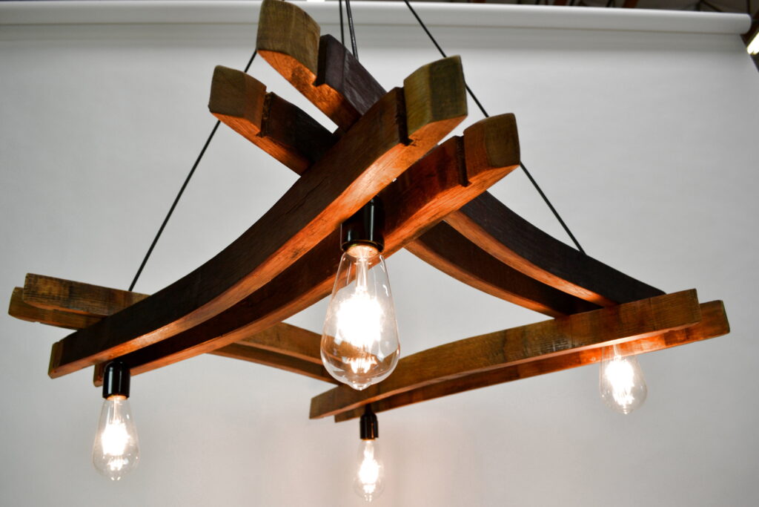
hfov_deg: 61.9
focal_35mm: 30
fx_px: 633
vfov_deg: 43.6
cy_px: 254
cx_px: 380
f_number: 5.6
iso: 220
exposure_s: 1/125
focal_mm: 20
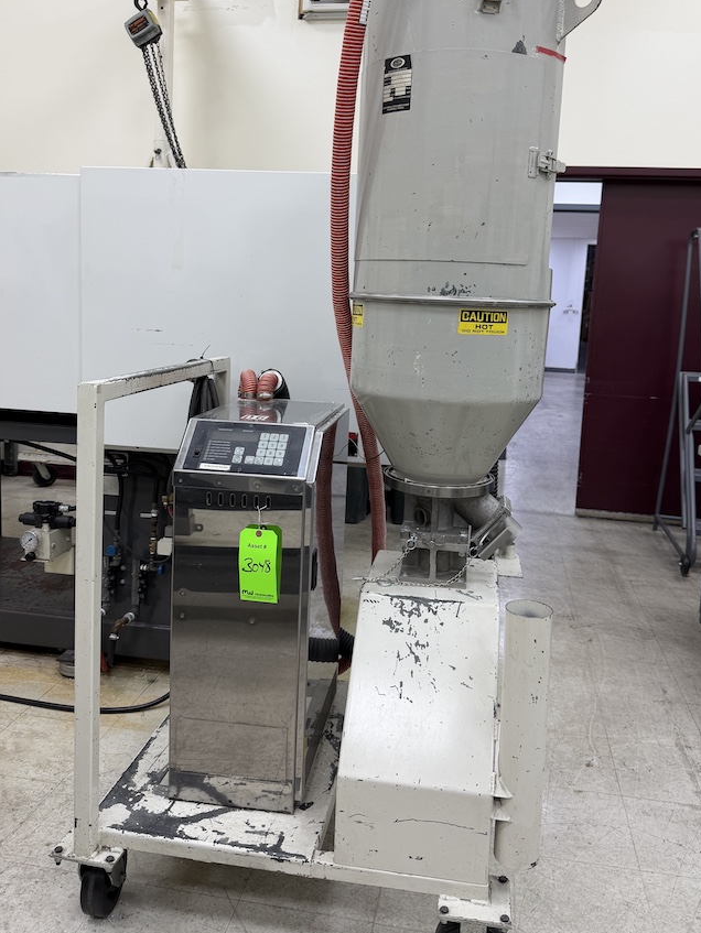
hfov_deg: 48.2
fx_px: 782
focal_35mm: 29
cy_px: 403
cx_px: 369
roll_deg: -3.4
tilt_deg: -7.5
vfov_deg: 61.4
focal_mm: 6.76
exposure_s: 1/120
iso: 80
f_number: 1.78
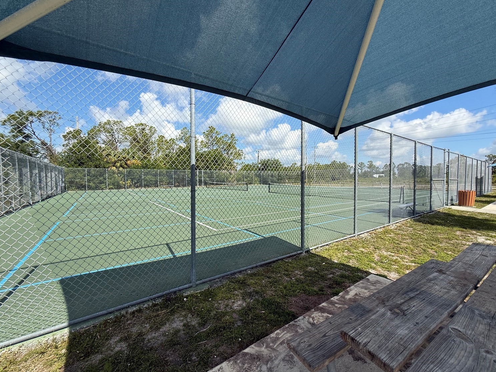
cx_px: 261
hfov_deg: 98.1
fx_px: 215
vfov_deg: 81.8
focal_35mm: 15
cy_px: 187
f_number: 2.2
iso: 50
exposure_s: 1/2320
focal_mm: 2.22
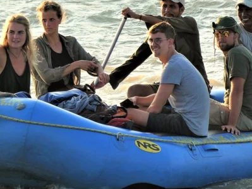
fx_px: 8602
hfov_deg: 1.7
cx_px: 131
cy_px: 83
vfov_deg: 1.3
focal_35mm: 1182
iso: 80
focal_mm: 132.1
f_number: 5.6
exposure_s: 1/200
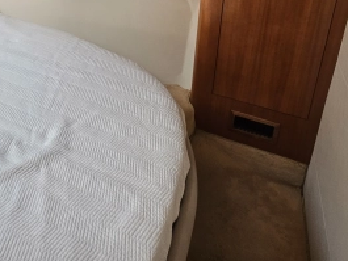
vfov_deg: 44.0
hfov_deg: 63.9
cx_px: 121
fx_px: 272
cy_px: 1
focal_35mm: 27
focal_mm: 2.2
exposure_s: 1/60
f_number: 2.2
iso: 125
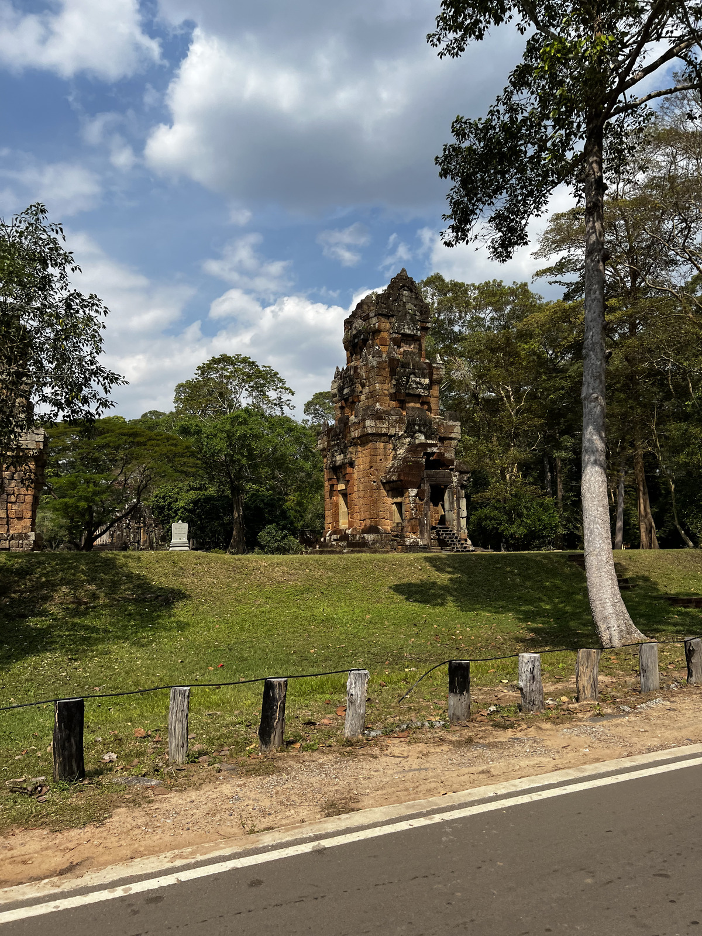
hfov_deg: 53.1
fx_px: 703
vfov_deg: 67.3
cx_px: 351
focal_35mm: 26
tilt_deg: +4.0
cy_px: 468
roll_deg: +2.3
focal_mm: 5.7
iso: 50
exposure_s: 1/5076
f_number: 1.5
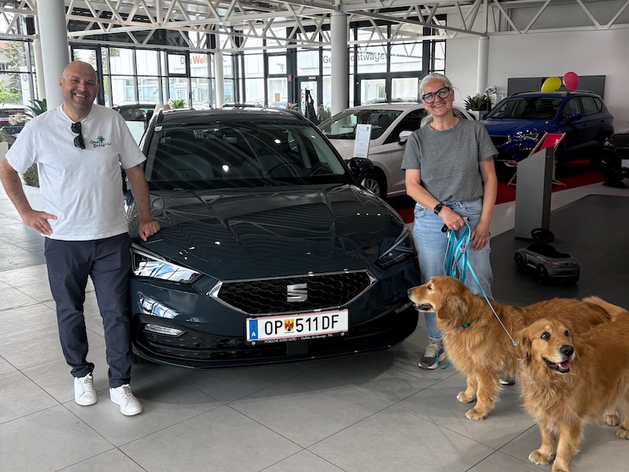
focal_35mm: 26
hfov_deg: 67.3
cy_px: 236
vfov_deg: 53.1
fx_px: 472
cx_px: 314
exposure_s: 1/200
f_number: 1.6
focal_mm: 5.96
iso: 64
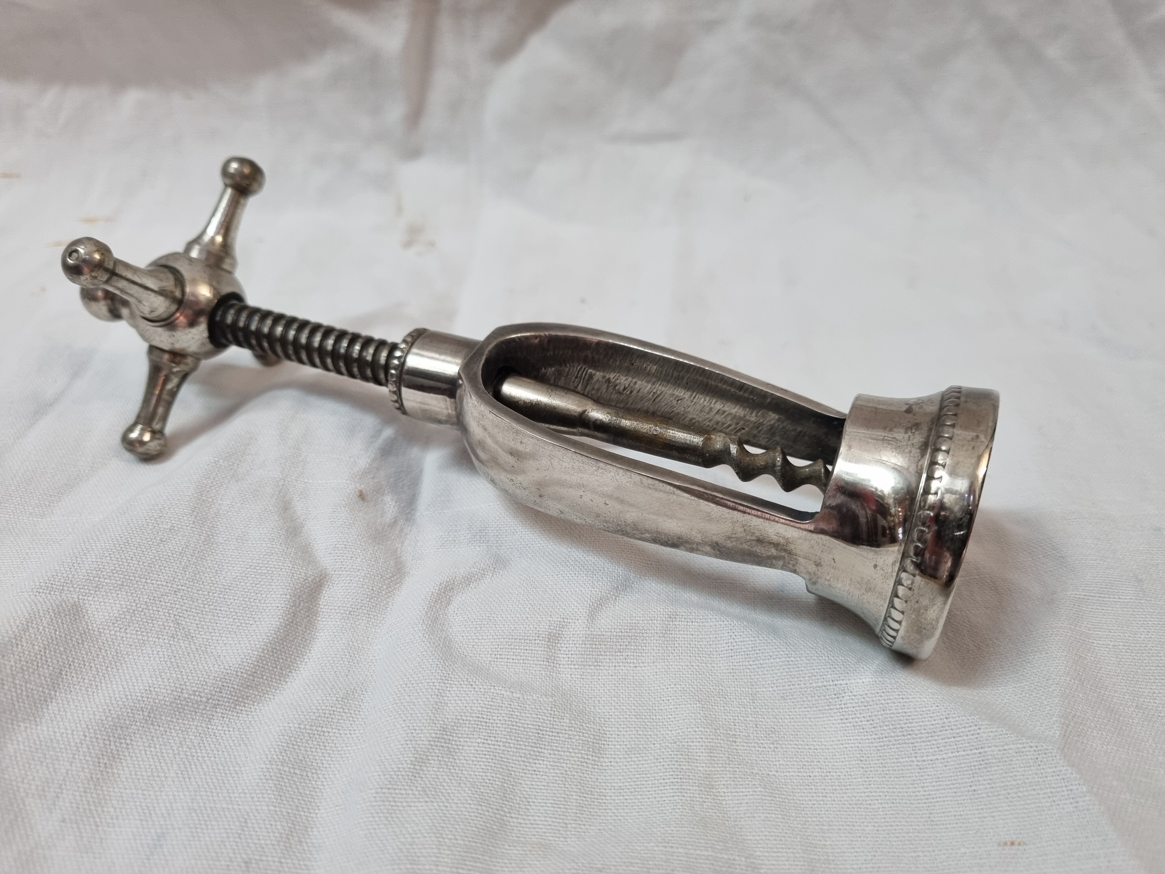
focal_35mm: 26
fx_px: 875
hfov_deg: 67.3
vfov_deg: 53.1
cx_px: 582
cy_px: 437
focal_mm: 5.4
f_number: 1.8
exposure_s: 1/100
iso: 320
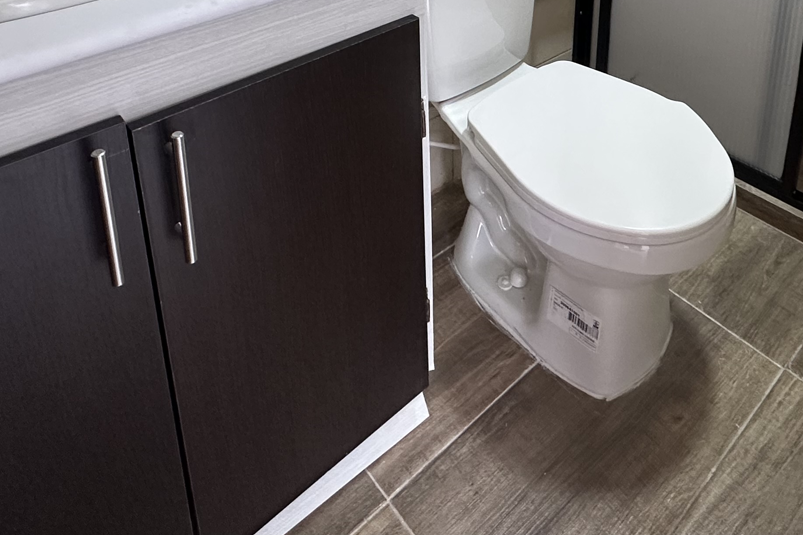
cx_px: 504
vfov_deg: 33.9
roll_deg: -1.5
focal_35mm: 32
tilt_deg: -17.0
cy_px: -94
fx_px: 714
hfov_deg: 58.0
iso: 250
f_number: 2.2
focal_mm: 2.22
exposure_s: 1/120
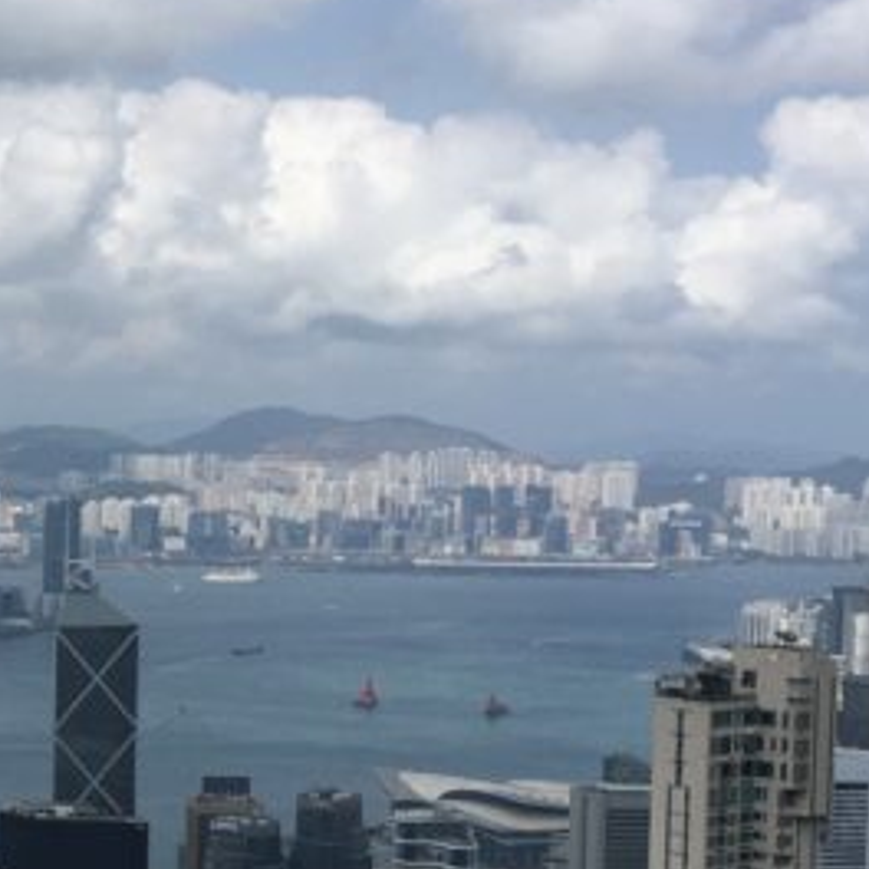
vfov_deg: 17.9
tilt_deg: -4.3
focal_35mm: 97
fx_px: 2755
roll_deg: -0.7
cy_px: 553
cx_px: -471
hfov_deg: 16.2
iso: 25
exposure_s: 1/2404
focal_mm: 4.15
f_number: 2.2
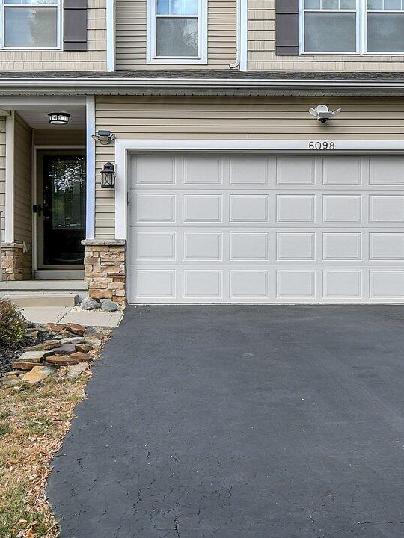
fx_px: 638
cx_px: 180
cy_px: 86
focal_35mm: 41
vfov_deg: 43.0
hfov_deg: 35.1
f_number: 7.1
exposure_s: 1/60
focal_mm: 10
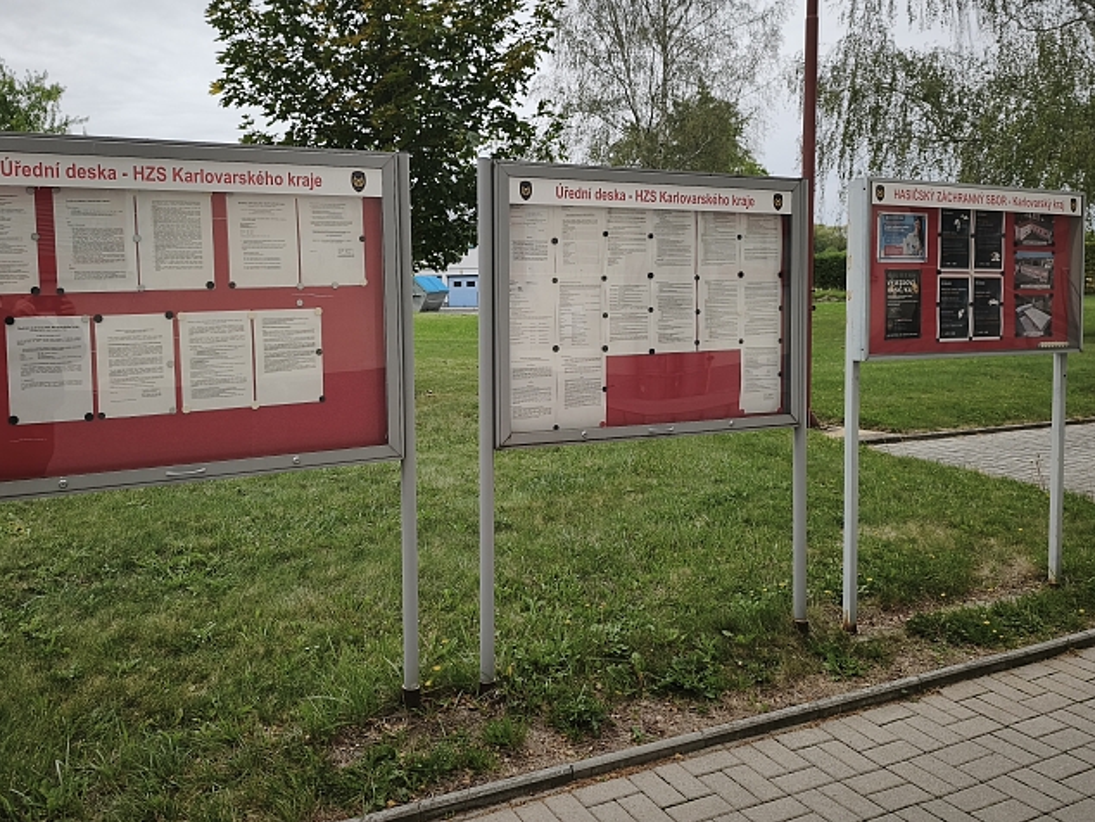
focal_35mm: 29
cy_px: 345
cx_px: 491
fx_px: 918
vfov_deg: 48.1
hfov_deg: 61.5
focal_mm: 6.45
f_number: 1.62
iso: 50
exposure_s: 1/1288
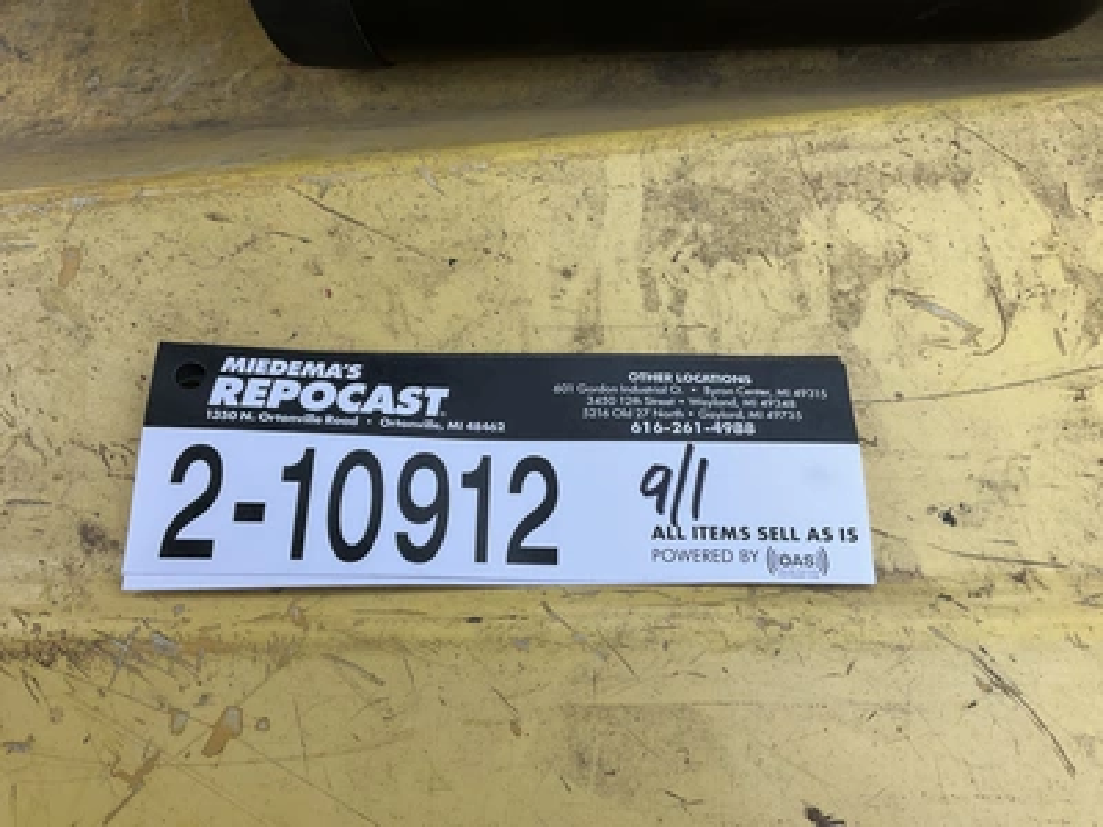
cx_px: 552
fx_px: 924
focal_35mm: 29
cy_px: 414
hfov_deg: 61.7
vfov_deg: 48.2
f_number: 1.8
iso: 20
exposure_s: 1/122
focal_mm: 3
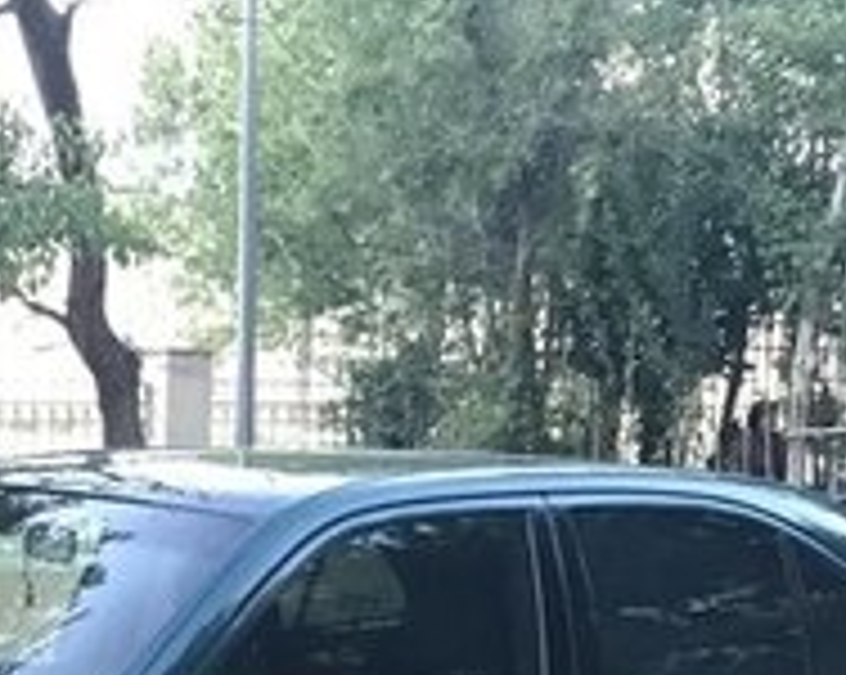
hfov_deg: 19.5
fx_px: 2401
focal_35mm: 96
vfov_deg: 15.3
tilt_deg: -10.1
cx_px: 27
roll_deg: -1.0
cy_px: 844
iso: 100
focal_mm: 3.99
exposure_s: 1/14
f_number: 1.8
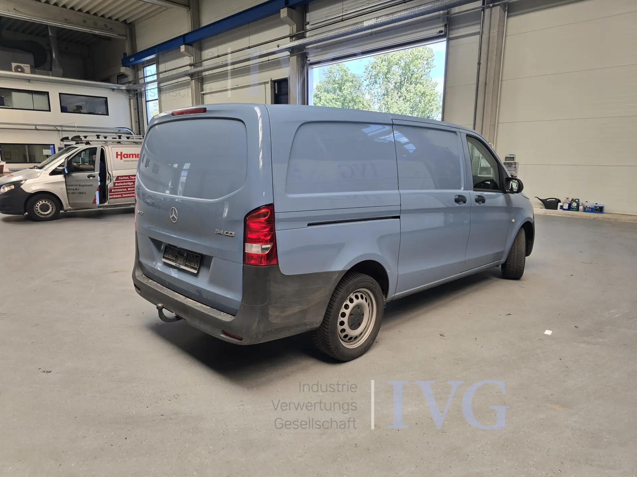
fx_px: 423
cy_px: 238
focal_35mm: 23
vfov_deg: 58.9
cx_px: 318
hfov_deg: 73.9
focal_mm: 6.3
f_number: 1.7
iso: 40
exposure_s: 1/180
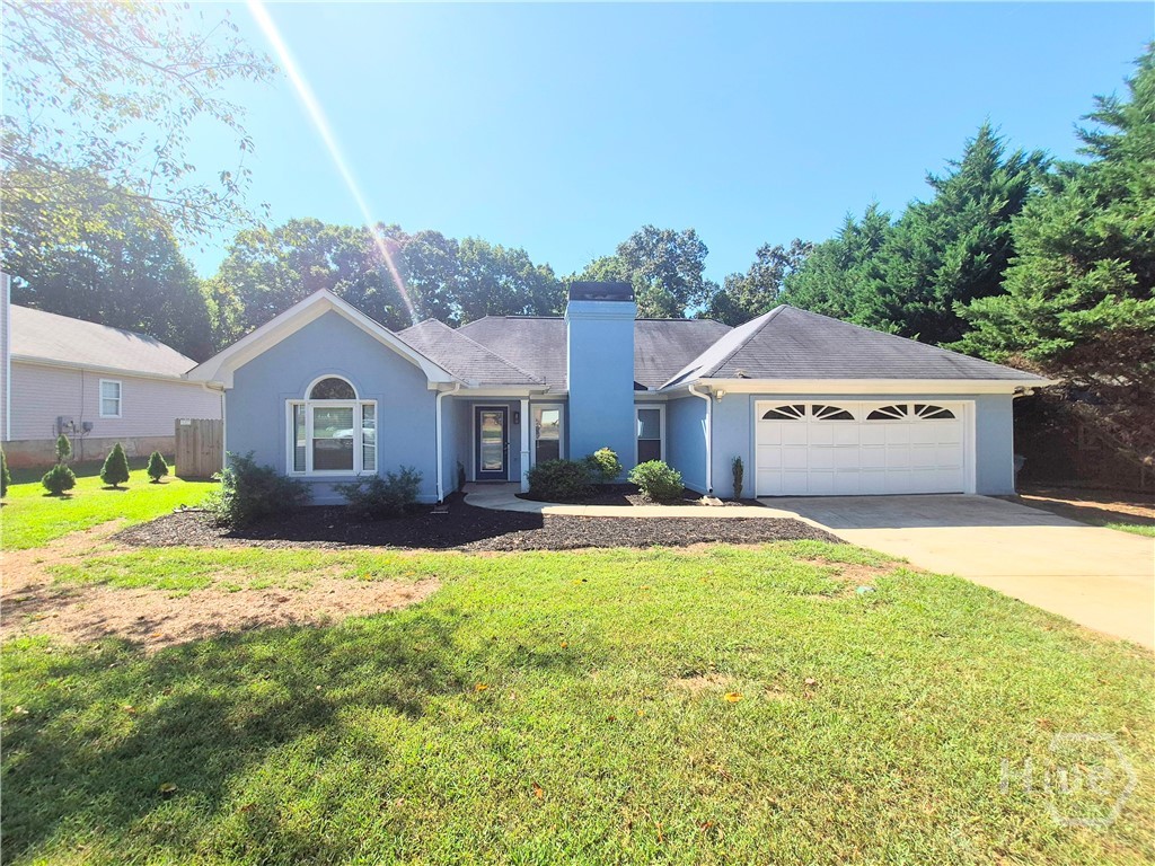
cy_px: 433
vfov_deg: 89.9
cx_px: 578
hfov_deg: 106.2
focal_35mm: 13
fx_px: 434
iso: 40
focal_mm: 1.74
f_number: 2.2
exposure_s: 1/1608
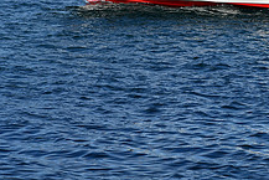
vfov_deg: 3.7
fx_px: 2759
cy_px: -42
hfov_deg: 5.6
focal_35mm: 369
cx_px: 295
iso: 100
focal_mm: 92
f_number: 8
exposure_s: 1/500
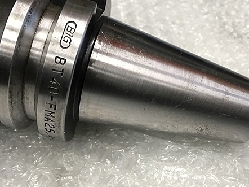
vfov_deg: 34.3
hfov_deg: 44.8
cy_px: 92
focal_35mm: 42
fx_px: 302
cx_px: 126
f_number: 2.2
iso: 100
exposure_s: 1/30
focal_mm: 4.15
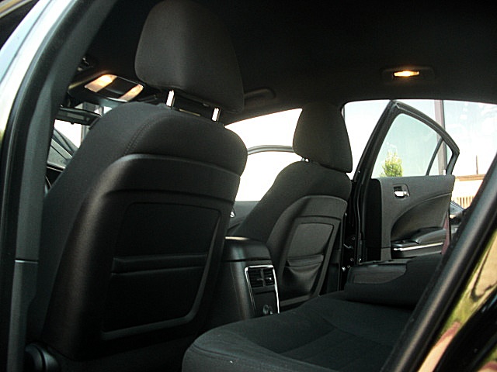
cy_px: 186
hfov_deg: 51.4
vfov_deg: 39.7
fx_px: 517
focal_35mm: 36
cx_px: 248
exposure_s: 1/60
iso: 200
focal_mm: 6.3
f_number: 2.8
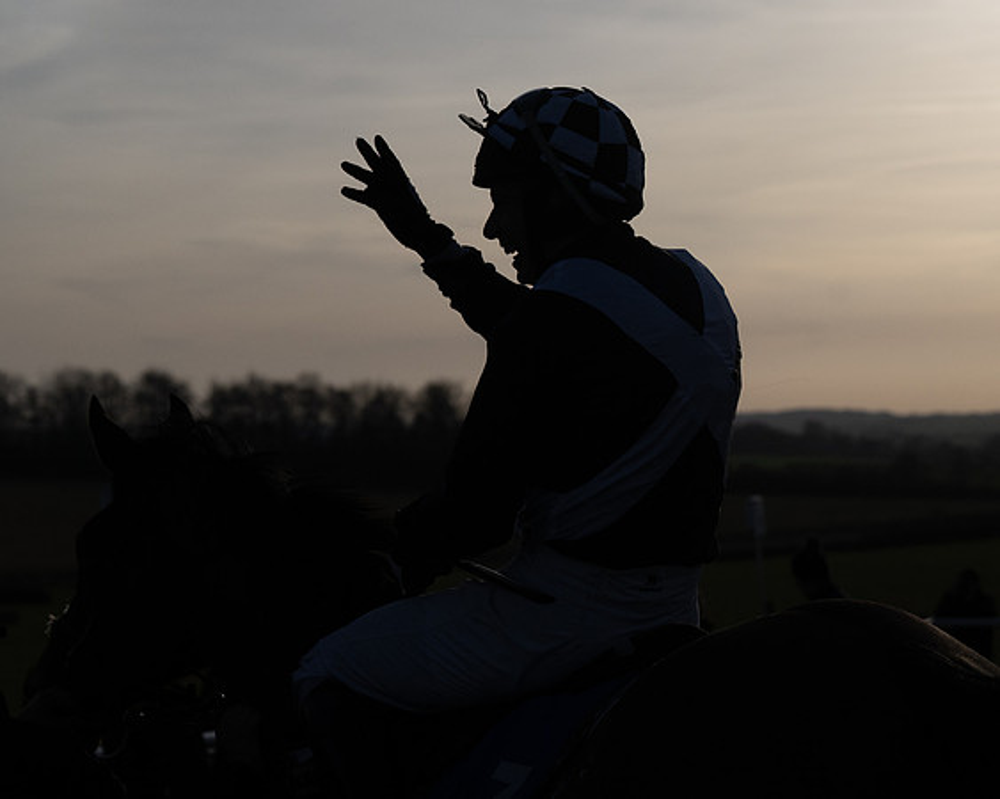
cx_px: 452
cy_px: 289
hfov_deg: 18.8
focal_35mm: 102
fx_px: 3013
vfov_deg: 15.1
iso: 800
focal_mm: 70
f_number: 5
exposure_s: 1/32000
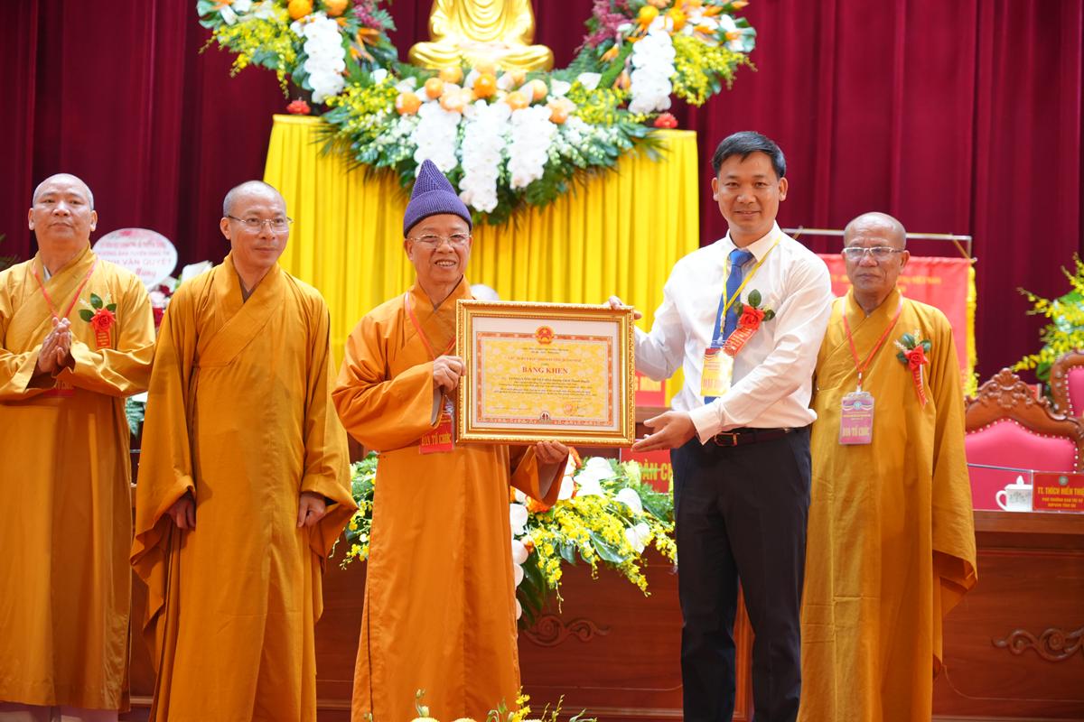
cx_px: 542
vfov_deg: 16.5
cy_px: 361
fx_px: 2499
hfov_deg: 24.5
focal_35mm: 83
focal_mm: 83
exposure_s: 1/100
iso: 1250
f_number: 4
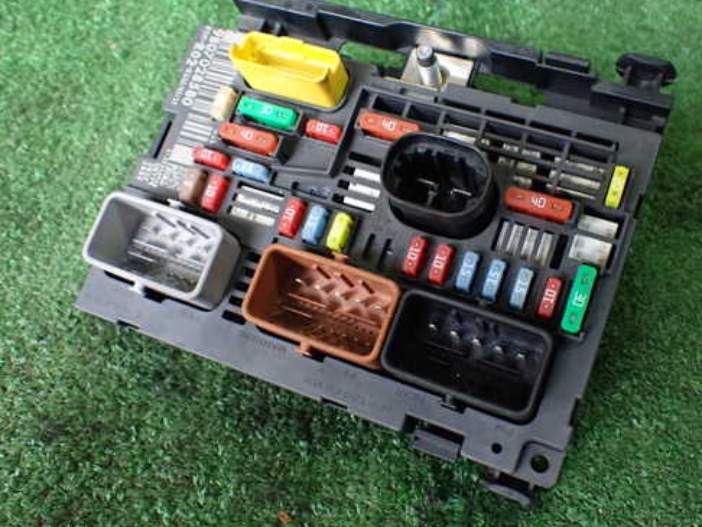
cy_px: 245
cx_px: 376
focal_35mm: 37
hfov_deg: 50.1
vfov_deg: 38.7
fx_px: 751
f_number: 2.3
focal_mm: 5.4
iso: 800
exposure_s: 1/100
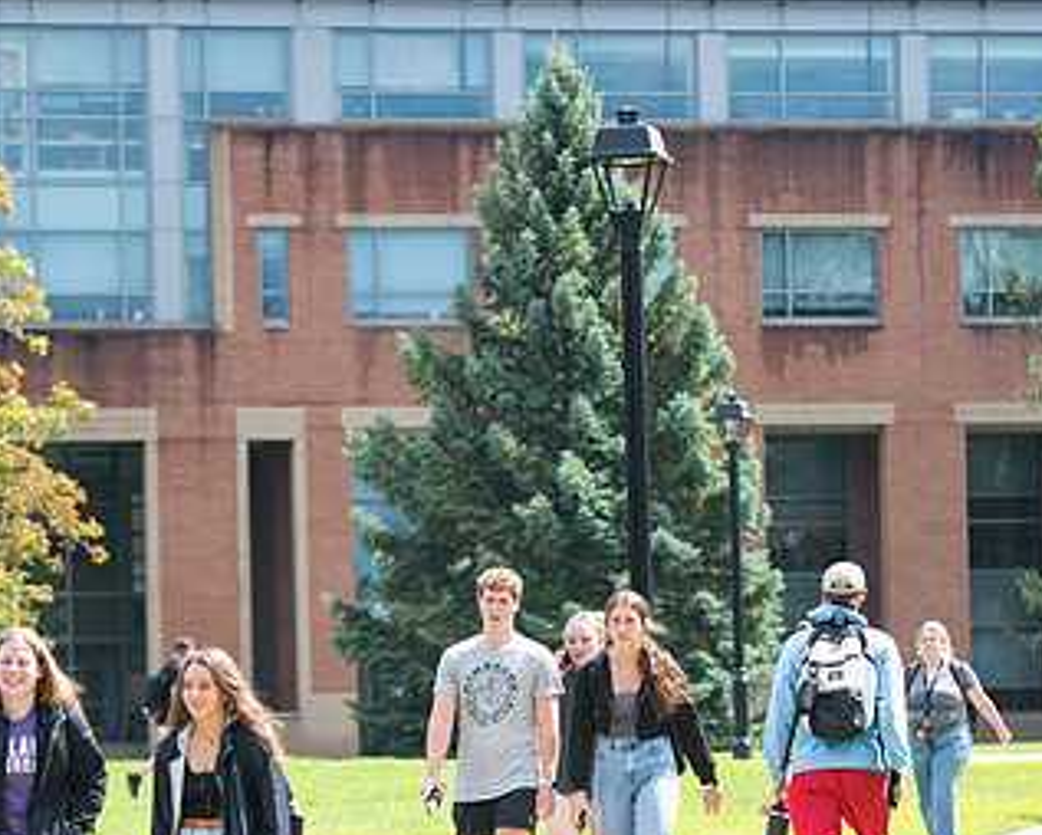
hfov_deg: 11.2
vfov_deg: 9.0
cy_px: 623
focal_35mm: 172
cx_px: 506
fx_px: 5308
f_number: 4
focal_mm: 98
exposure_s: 1/800
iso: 320
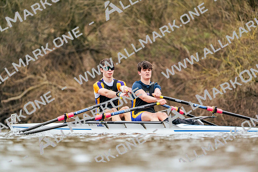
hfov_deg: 4.2
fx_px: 3505
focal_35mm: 489
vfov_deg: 2.8
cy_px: 86
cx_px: 129
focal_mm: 489
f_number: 6.3
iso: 5000
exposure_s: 1/2000
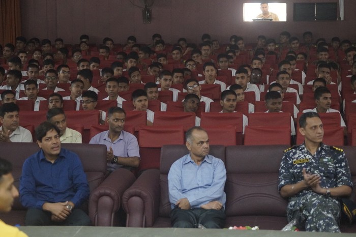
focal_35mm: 90
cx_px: 178
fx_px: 890
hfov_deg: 22.6
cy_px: 118
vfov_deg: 15.2
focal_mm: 60
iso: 3200
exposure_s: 1/50
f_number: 4
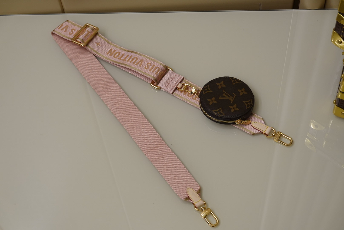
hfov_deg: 30.5
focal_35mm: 66
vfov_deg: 20.6
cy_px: 115
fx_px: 631
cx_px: 172
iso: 200
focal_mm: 24.35
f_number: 4
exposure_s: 1/80
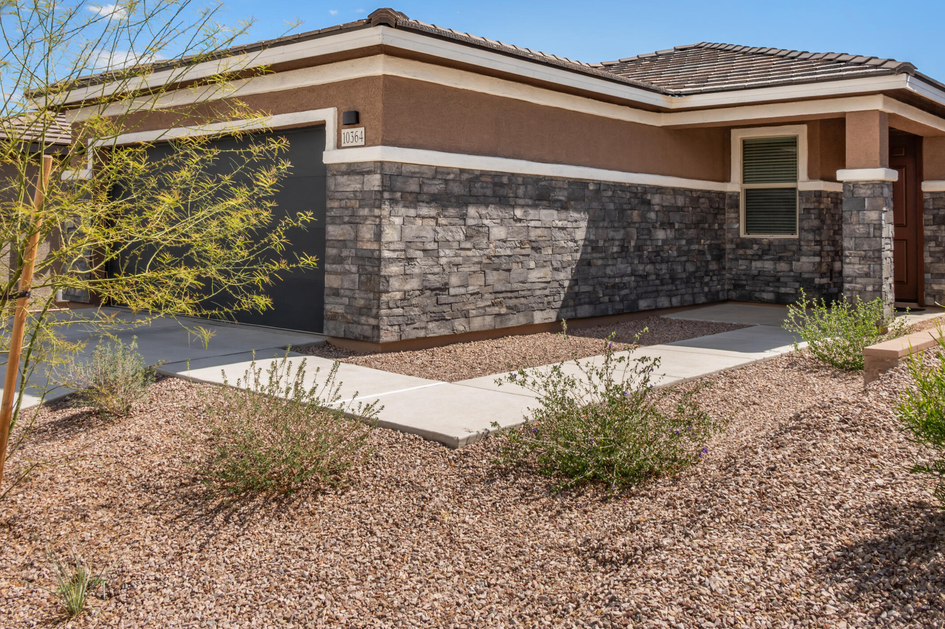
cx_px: 486
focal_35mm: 34
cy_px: 192
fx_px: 892
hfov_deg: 55.8
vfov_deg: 38.2
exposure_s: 1/80
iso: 200
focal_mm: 24
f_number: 18
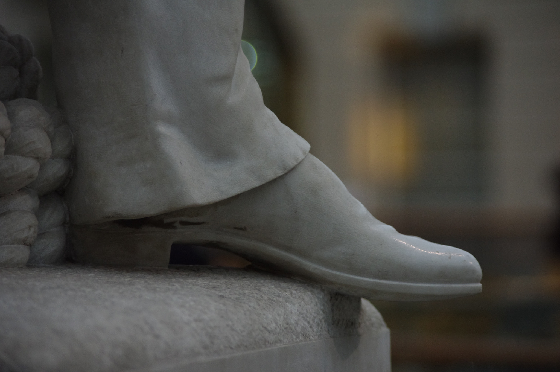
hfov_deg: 12.7
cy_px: 186
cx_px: 280
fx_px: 2517
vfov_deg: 8.5
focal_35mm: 162
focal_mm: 107.5
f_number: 4.5
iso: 800
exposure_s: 1/160
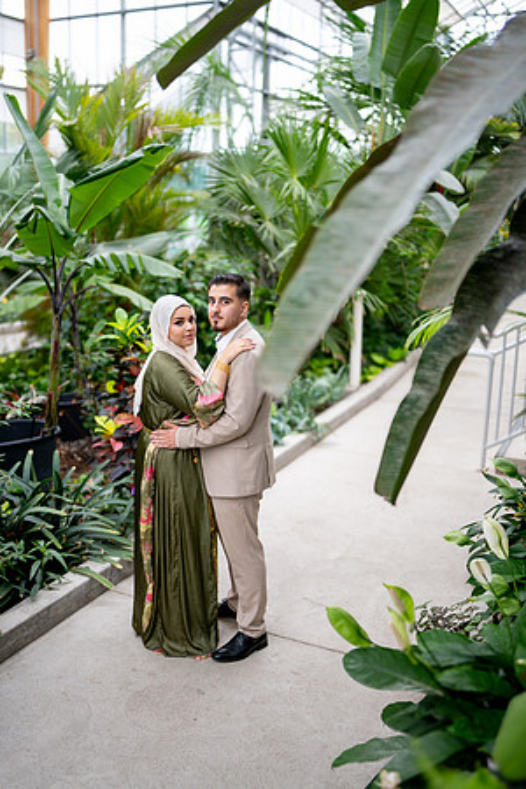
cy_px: 394
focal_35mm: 35
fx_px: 767
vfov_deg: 54.4
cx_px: 263
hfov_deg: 37.9
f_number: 1.2
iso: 200
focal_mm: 35
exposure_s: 1/800
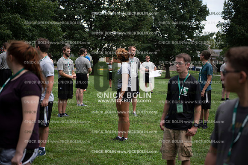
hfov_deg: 28.8
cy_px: 82
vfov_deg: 19.5
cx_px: 124
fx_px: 482
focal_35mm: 70
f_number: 3.5
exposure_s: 1/640
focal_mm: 70
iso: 125
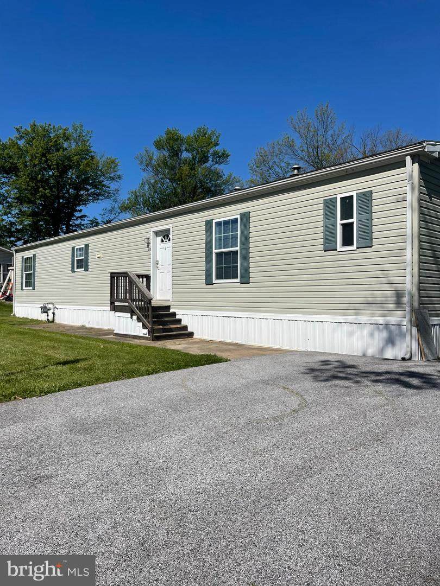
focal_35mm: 25
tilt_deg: +1.6
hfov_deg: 54.9
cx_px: 220
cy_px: 293
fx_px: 424
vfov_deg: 69.4
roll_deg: +1.0
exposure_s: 1/7407
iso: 32
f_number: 1.6
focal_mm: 5.1
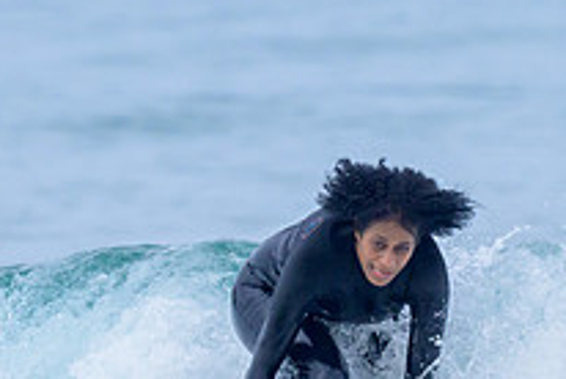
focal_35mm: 3092
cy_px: 455
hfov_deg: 0.7
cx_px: 479
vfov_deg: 0.4
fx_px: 48682
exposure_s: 1/2000
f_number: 6.3
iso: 720
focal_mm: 800
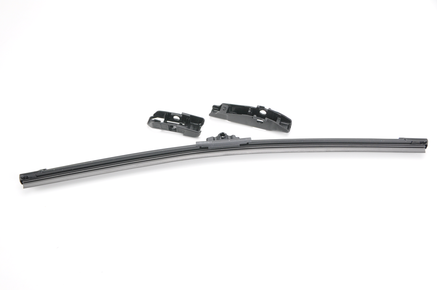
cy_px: 145
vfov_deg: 32.9
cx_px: 218
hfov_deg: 48.0
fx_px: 491
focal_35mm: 40
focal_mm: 27
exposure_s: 1/50
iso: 640
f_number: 5.6
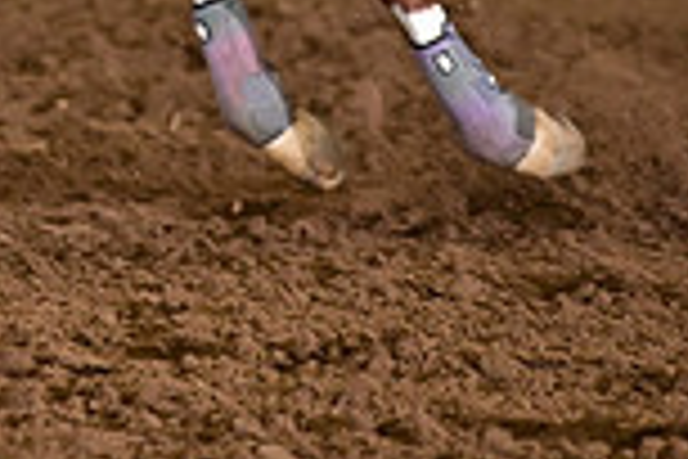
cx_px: -391
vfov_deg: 1.8
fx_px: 14447
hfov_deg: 2.7
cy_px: -403
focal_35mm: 756
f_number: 3.2
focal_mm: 200
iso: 1250
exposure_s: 1/200
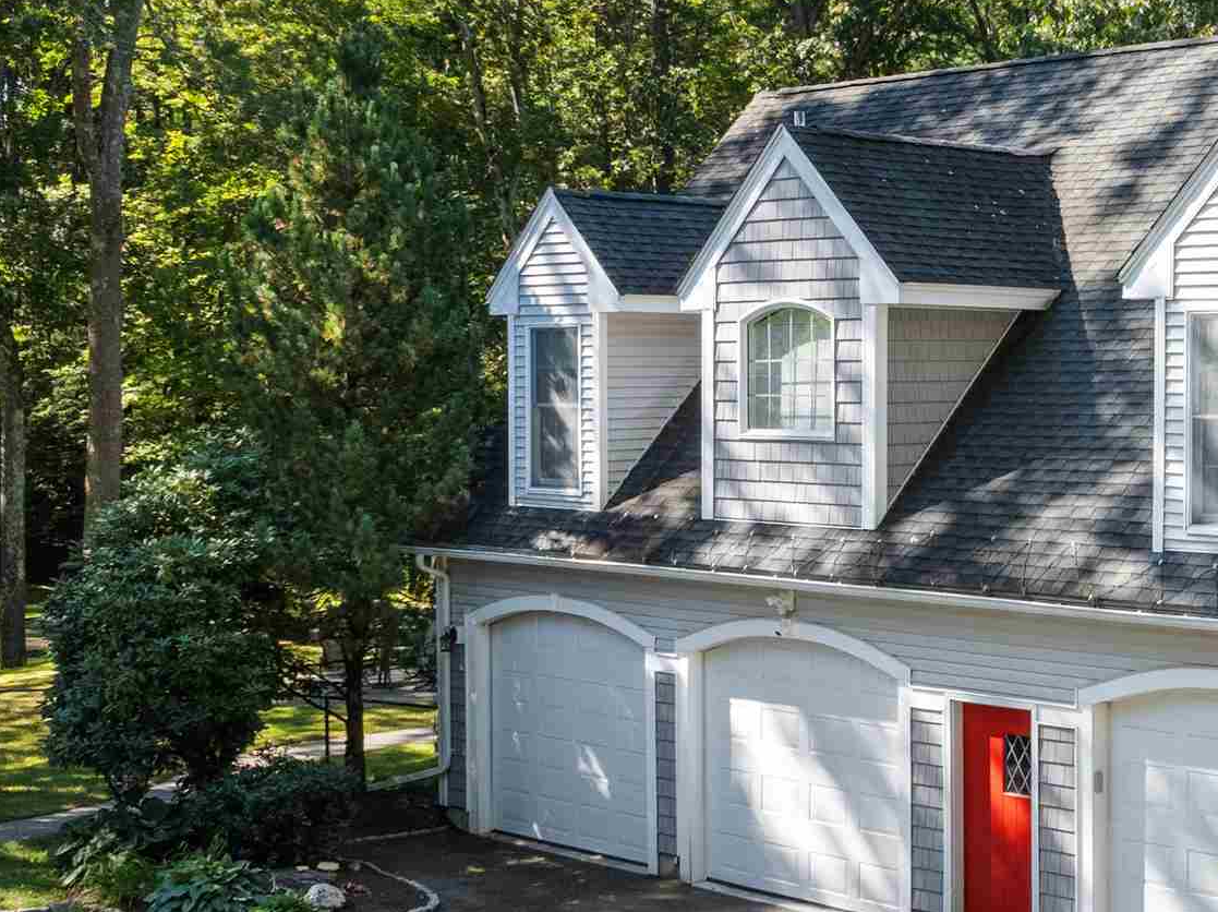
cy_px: 493
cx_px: 904
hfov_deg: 29.0
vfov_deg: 22.2
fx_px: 2321
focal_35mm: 66
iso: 400
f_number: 6.3
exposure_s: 1/40
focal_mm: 12.29
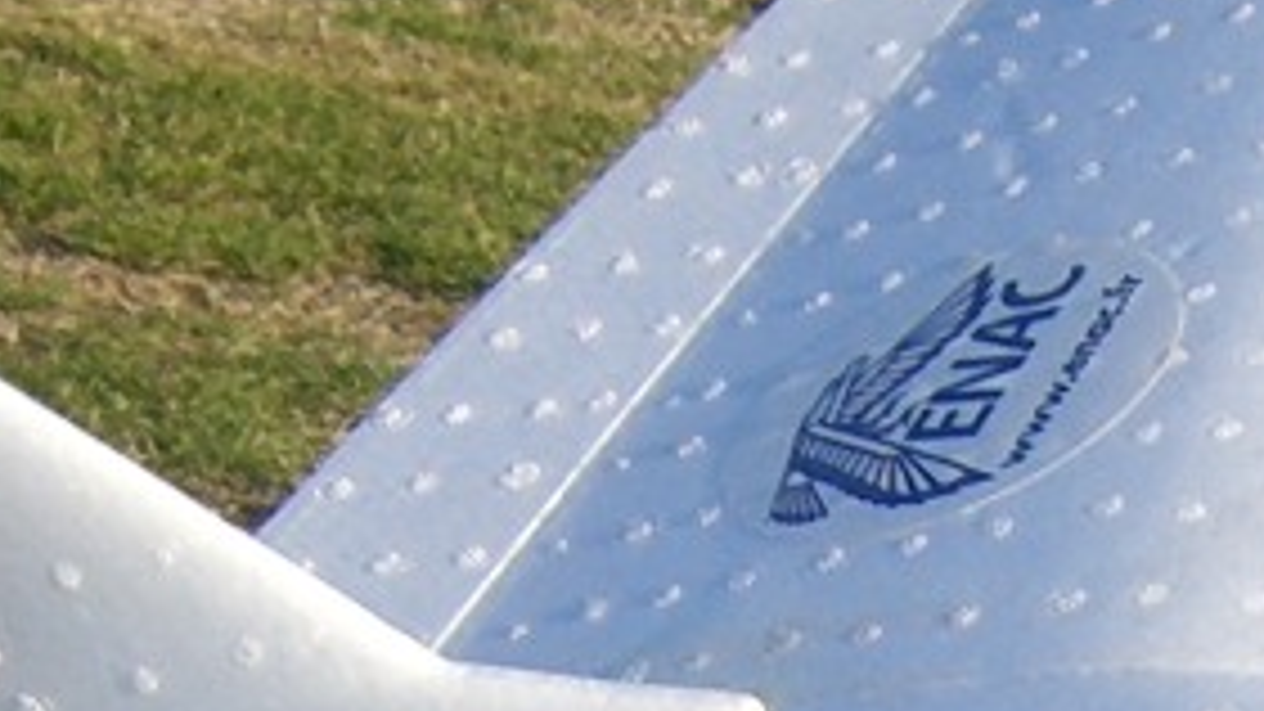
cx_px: 1615
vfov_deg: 5.0
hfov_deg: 9.0
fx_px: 7909
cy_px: 1768
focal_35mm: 236
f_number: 4.3
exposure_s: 1/500
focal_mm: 6.2
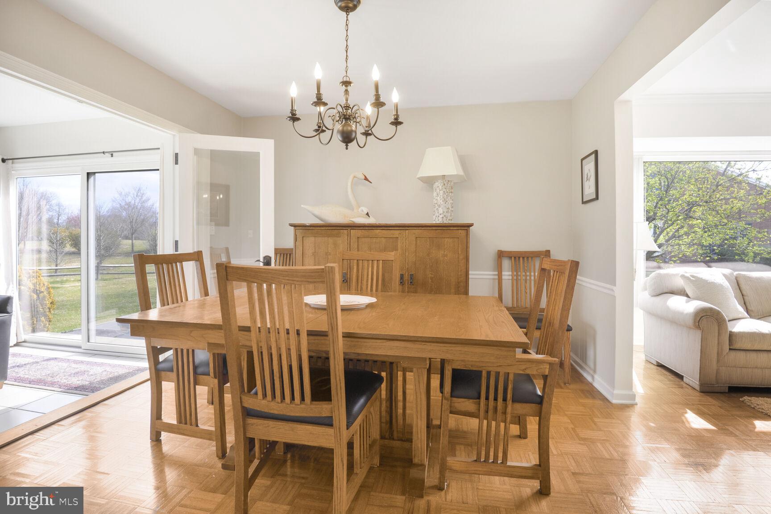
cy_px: 257
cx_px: 386
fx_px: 343
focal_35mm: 16
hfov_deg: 96.7
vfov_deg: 73.7
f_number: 10
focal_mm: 16
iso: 200
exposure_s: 1/30
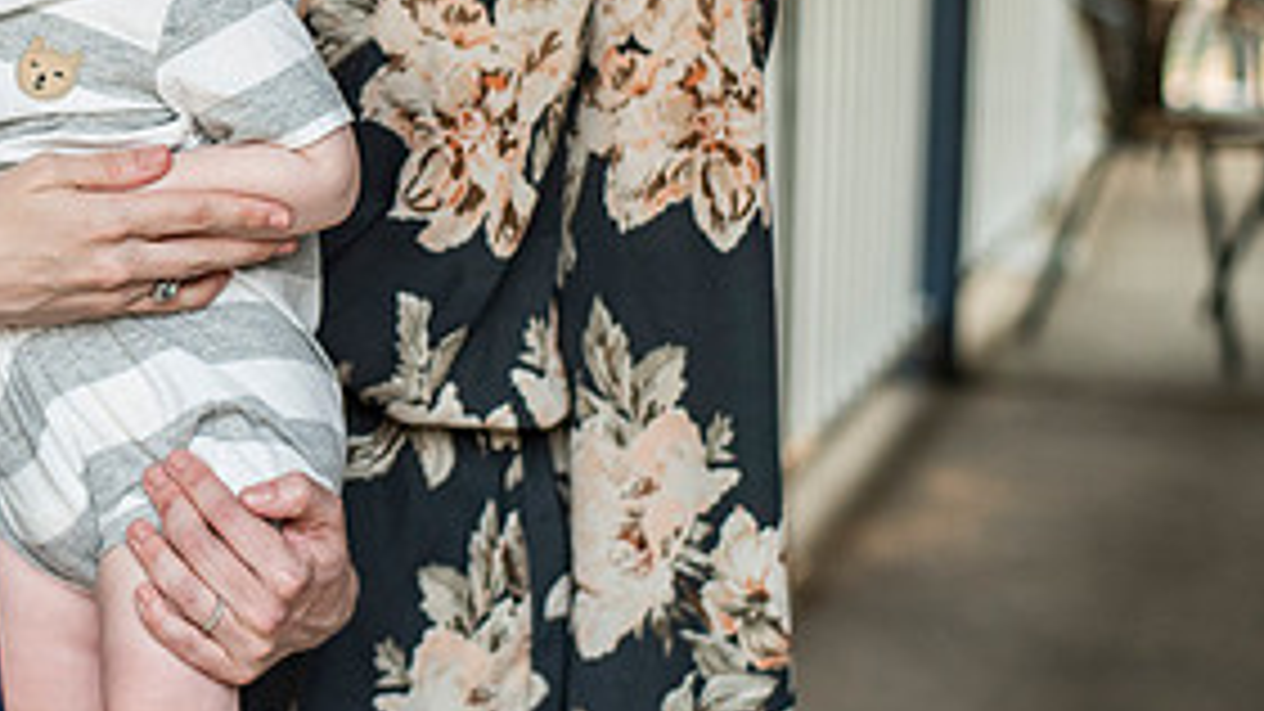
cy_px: -29
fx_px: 3619
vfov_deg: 11.1
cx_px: -9
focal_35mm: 108
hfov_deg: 19.2
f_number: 2.8
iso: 1000
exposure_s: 1/1250
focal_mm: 50
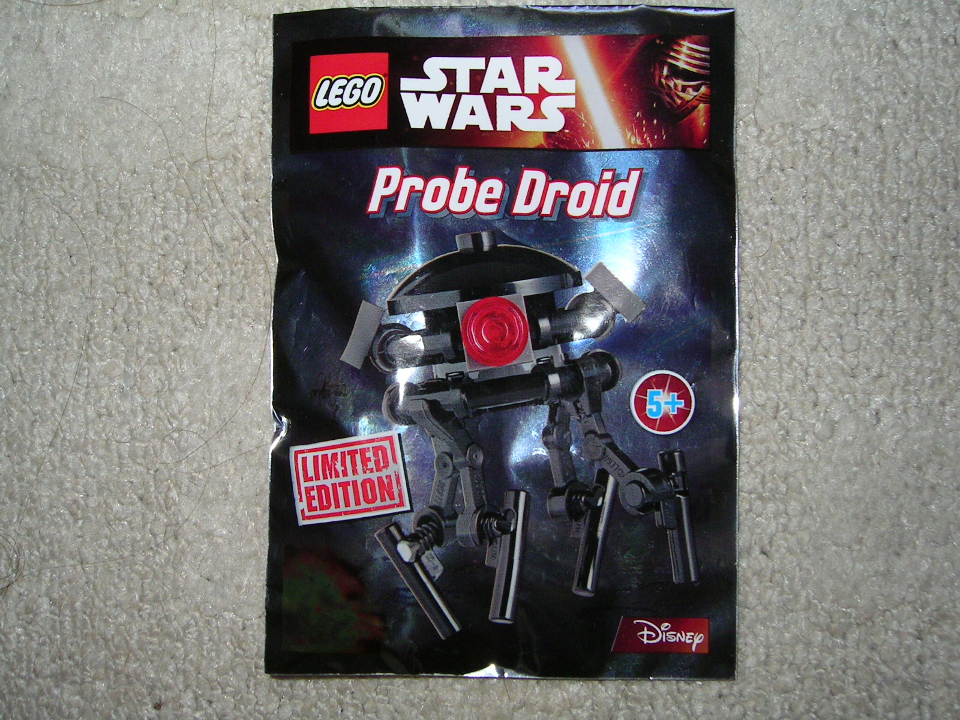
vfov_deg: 39.7
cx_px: 480
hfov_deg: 51.4
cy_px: 360
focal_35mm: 36
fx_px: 998
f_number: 4.8
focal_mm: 5.6
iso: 100
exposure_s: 1/30
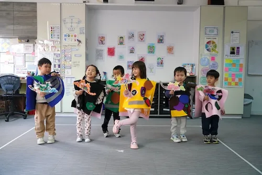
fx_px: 211
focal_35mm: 29
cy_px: 88
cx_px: 131
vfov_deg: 45.0
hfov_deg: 63.6
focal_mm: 29
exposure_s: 1/400
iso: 3200
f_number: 4
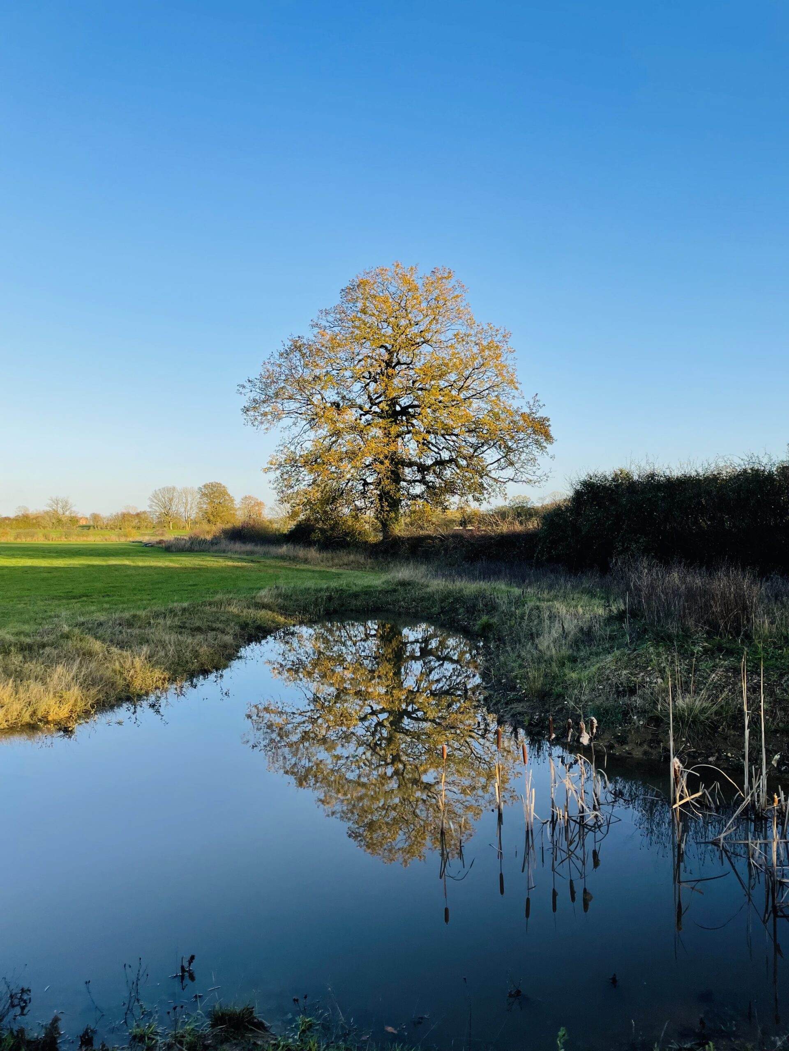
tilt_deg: +1.8
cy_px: 526
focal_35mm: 26
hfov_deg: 53.1
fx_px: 790
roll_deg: +0.3
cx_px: 394
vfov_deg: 67.3
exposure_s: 1/1221
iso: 32
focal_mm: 4.2
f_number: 1.6
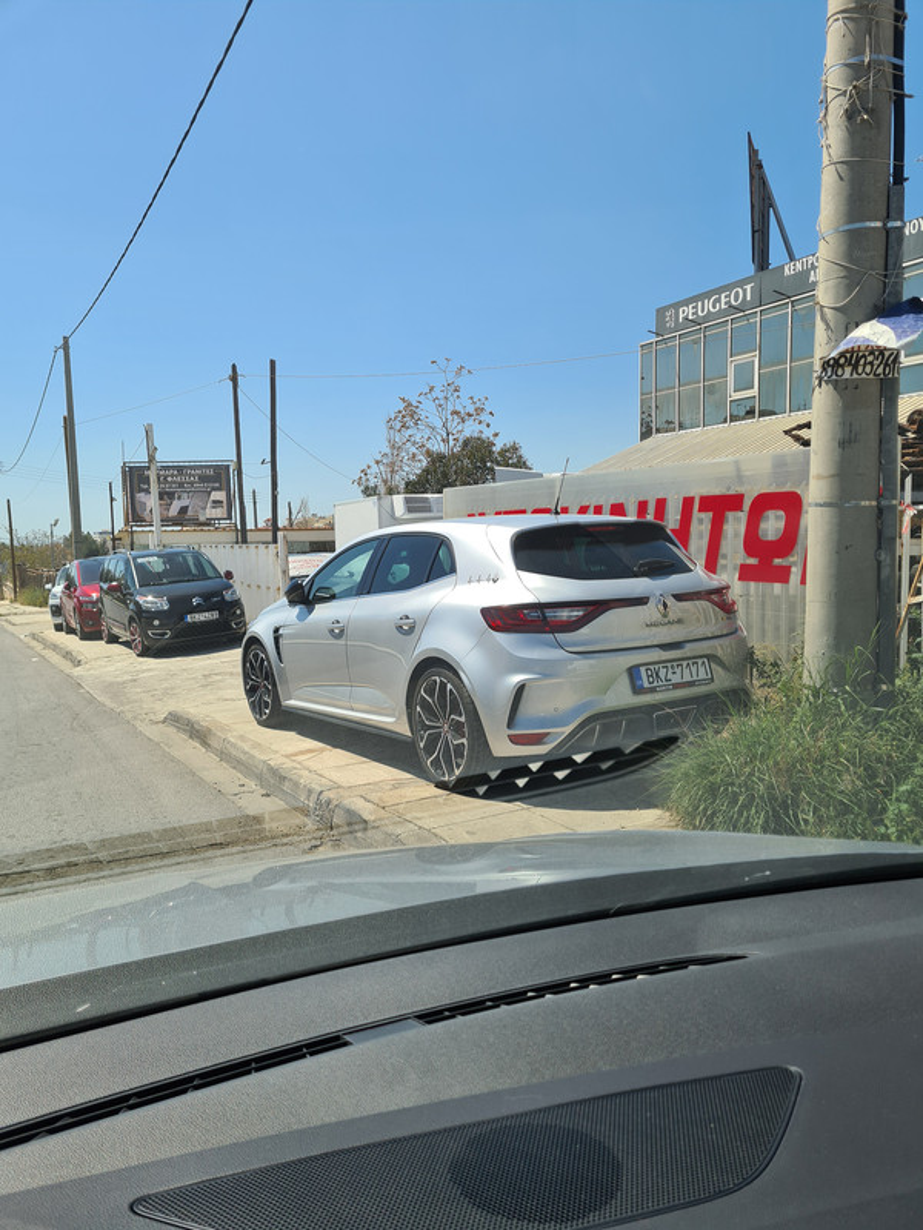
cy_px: 615
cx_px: 462
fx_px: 924
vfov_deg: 67.3
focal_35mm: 26
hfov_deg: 53.1
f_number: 1.8
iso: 50
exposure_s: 1/2500
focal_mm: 5.4
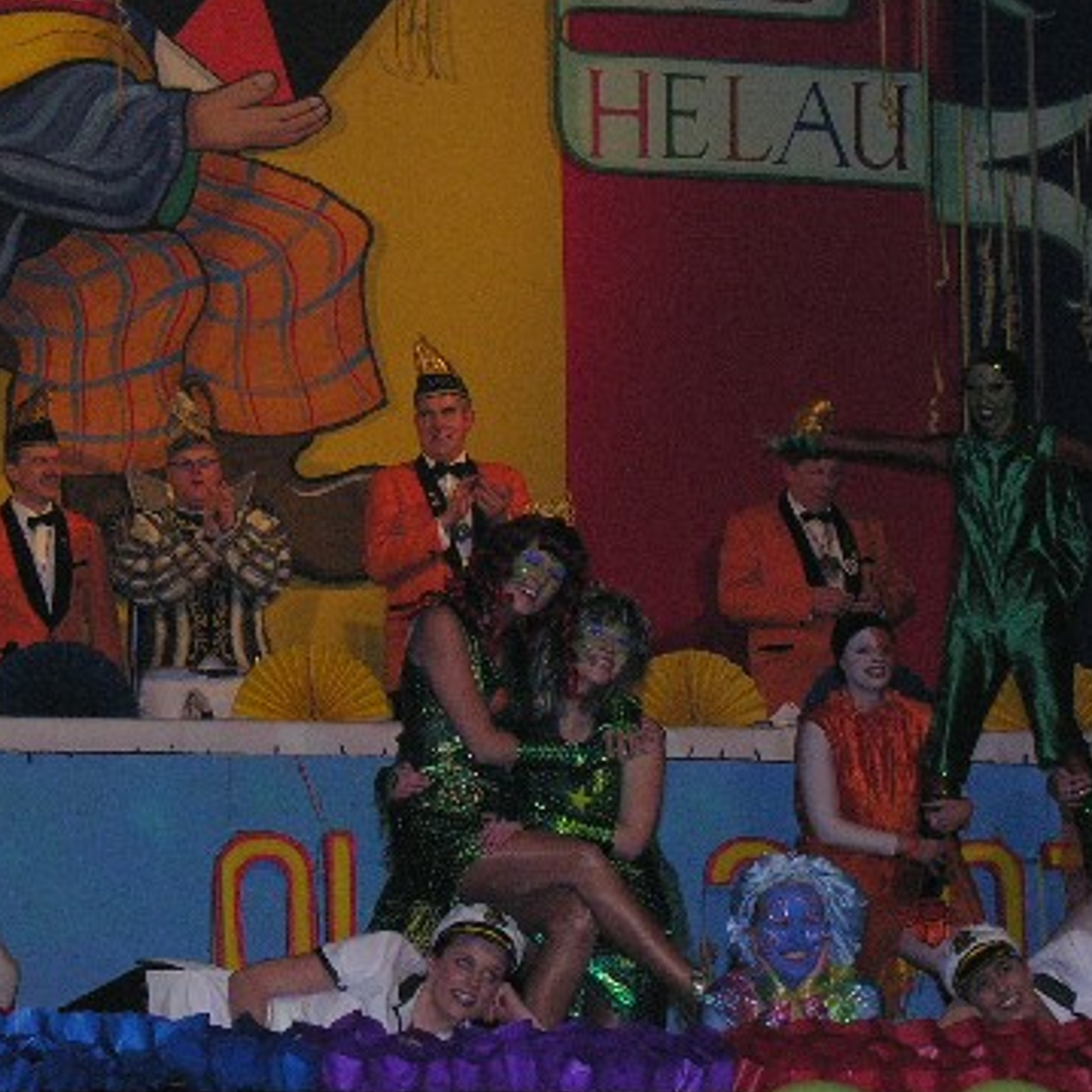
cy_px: 654
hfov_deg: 12.5
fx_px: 4997
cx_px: 398
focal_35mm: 140
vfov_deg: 12.5
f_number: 4.2
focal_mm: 18
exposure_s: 1/60.1
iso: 200
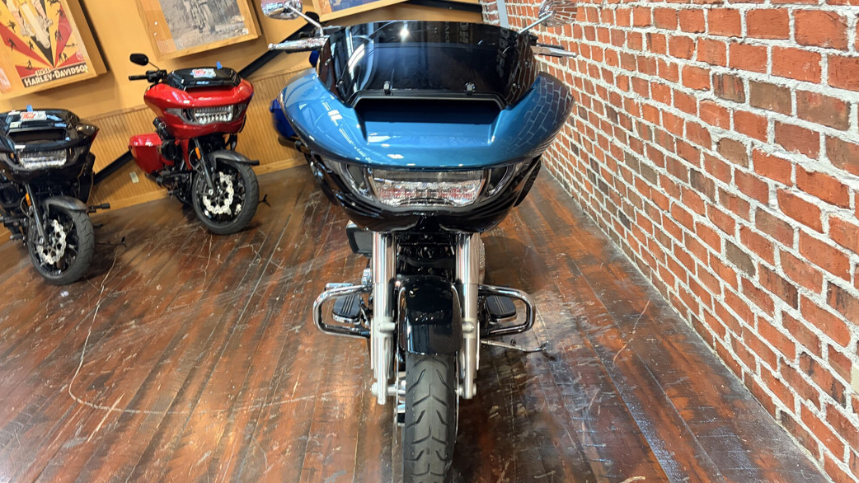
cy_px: 281
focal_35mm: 29
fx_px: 661
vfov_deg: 40.1
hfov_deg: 66.1
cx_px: 437
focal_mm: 5.96
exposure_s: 1/60
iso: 400
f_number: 1.6
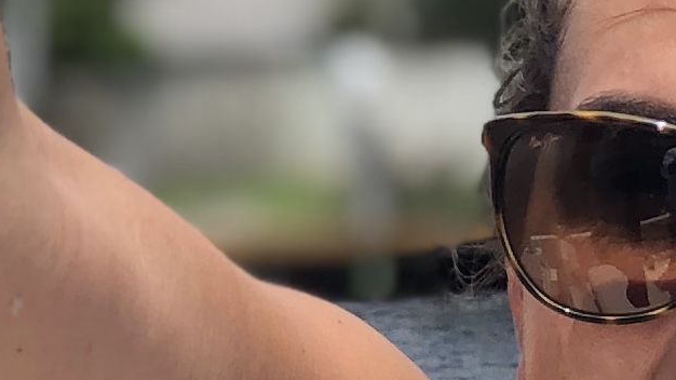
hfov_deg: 5.4
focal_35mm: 400
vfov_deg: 3.0
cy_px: 1328
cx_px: 520
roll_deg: +1.9
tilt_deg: -7.2
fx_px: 7169
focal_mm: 6.6
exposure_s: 1/495
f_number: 2.8
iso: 20
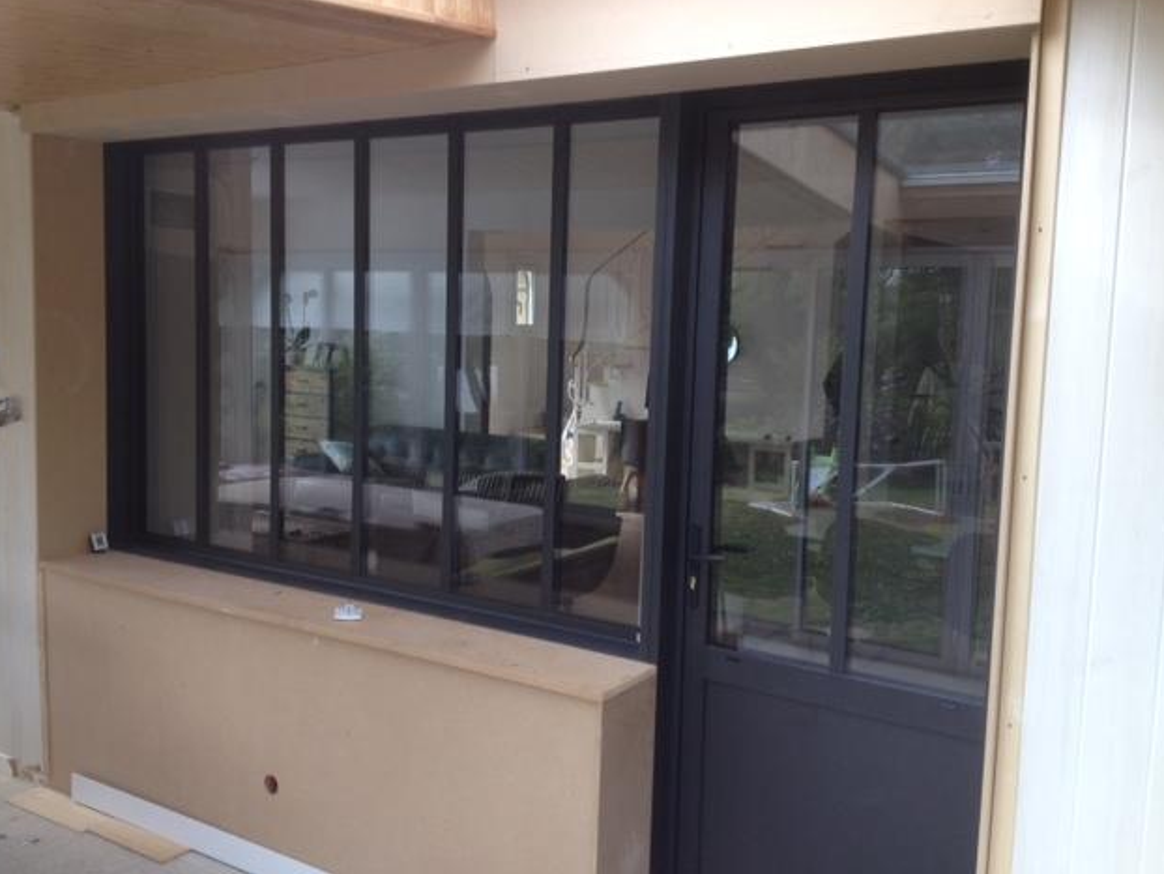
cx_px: 578
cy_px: 427
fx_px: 1211
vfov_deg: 39.7
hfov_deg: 51.3
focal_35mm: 36
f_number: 2.4
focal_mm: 4.28
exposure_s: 1/120
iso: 50
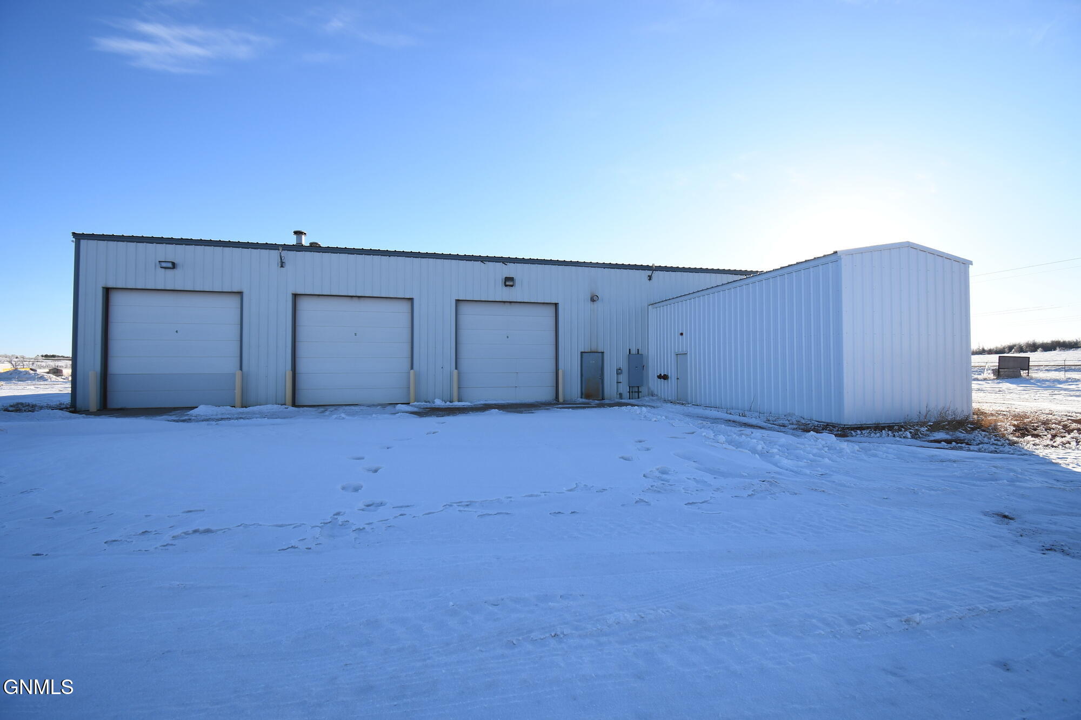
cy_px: 360
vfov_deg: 77.3
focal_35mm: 15
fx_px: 450
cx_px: 540
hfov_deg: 100.4
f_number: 5.6
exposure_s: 1/320
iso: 100
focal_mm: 10
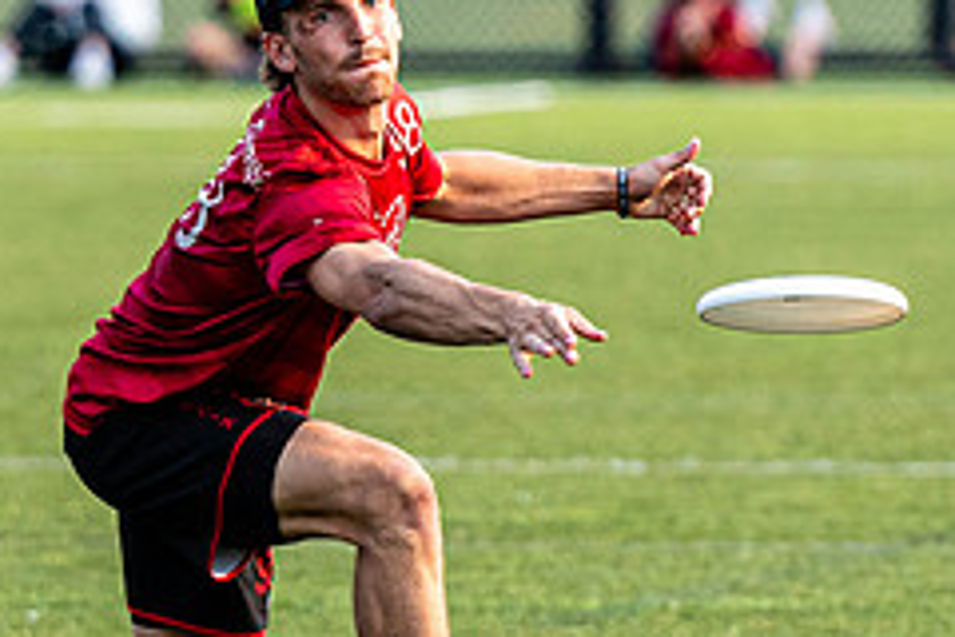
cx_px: 336
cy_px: 215
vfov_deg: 1.4
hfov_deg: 2.0
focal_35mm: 1009
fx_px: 26764
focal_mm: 200
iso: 250
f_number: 3.2
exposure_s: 1/1250
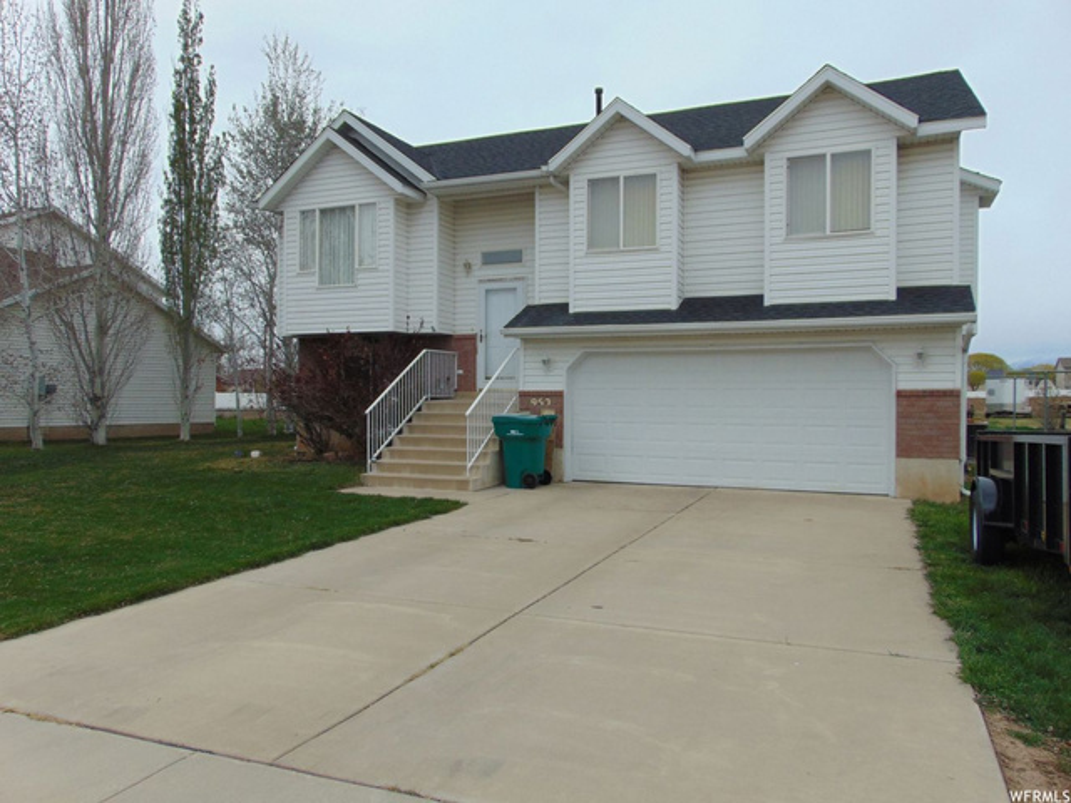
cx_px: 536
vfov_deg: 54.9
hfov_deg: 69.4
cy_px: 402
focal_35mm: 25
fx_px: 773
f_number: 7.7
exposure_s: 1/250
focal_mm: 4.5
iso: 80
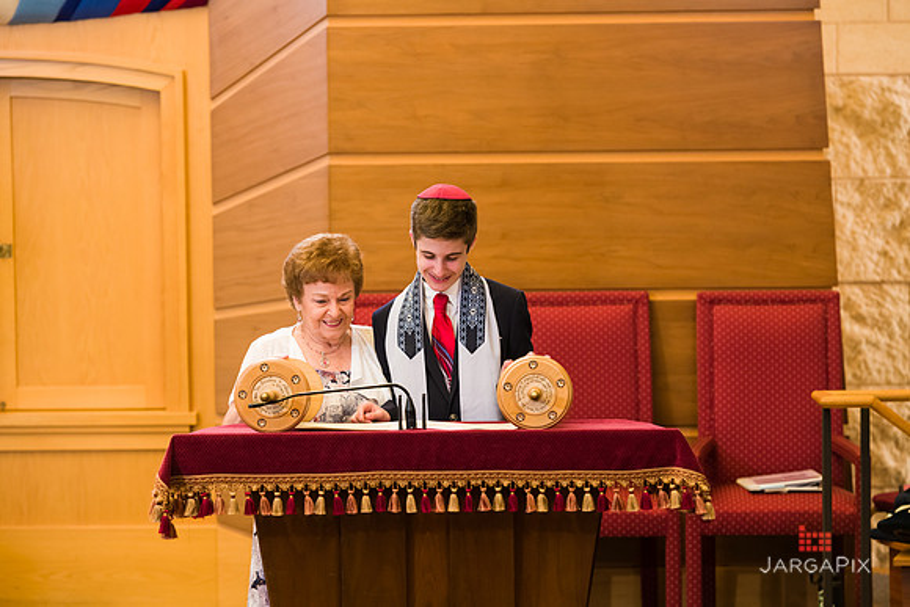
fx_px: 3540
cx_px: 455
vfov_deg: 9.8
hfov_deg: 14.7
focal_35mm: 140
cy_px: 304
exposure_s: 1/200
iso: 1600
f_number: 5.6
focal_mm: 140
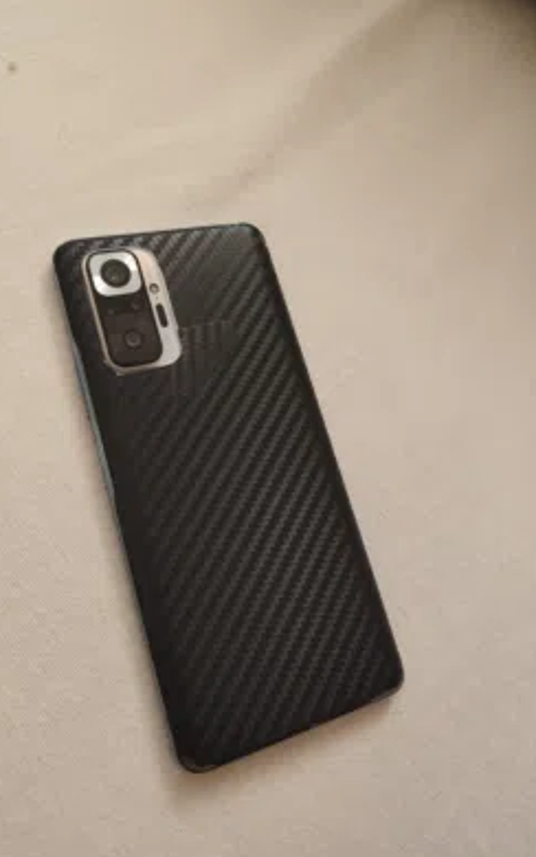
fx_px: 584
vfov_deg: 72.5
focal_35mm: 25
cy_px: 431
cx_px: 209
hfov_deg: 48.9
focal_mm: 6.07
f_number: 1.7
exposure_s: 1/50
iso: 1250
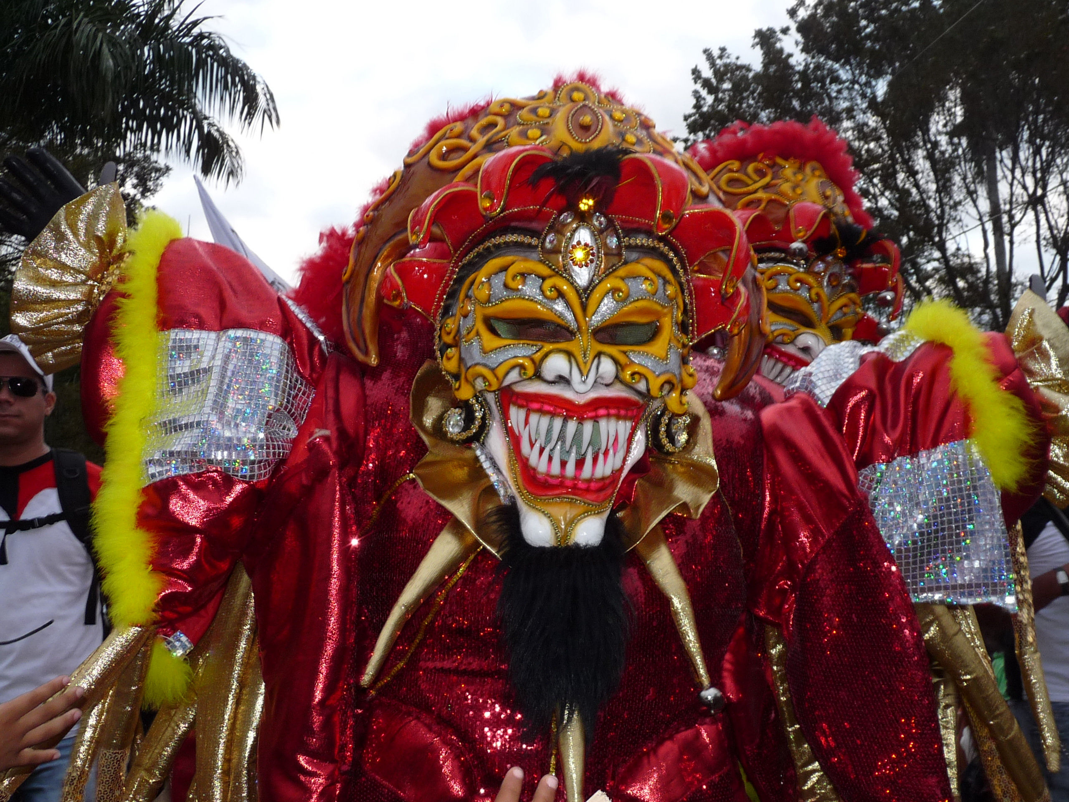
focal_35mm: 39
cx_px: 534
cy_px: 401
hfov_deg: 47.9
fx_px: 1204
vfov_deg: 36.8
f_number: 2.8
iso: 100
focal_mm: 4.8
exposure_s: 1/125
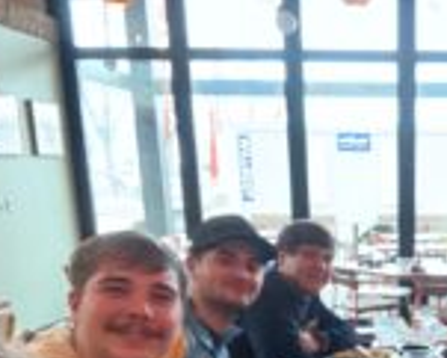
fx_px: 688
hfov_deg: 33.5
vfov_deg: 27.0
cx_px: 426
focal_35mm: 52
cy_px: 386
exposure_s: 1/30
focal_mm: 2.69
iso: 320
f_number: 1.9
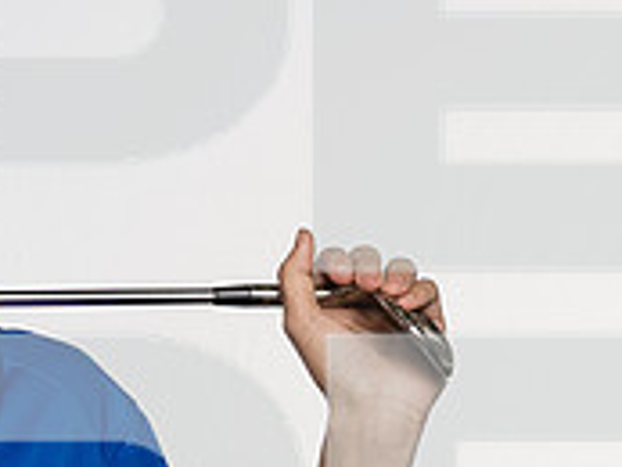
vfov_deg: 7.4
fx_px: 3596
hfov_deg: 9.6
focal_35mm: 200
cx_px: -290
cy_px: 572
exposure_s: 1/250
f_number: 5.6
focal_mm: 47
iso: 640
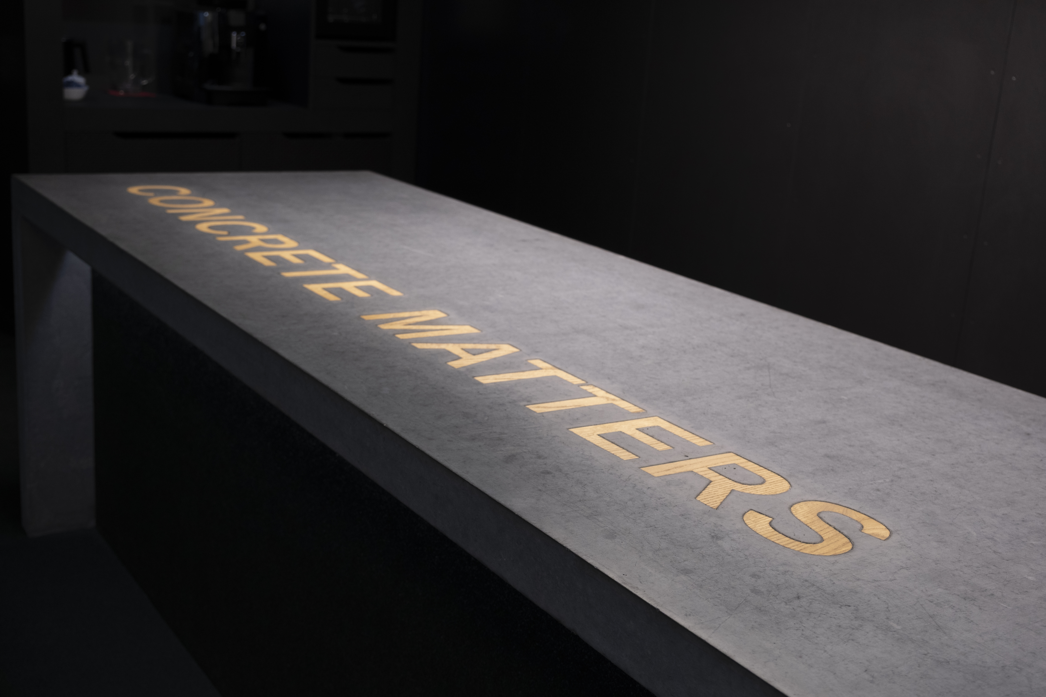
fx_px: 1133
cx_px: 523
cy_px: 348
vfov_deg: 34.2
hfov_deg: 49.6
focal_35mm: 39
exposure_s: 1/20
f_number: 4
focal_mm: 26
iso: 800
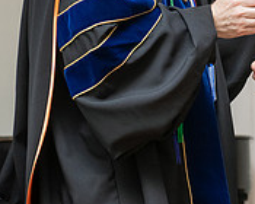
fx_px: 1457
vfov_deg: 8.0
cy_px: -5
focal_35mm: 193
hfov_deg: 9.9
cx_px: 268
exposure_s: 1/200
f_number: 4.5
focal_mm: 62
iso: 1600
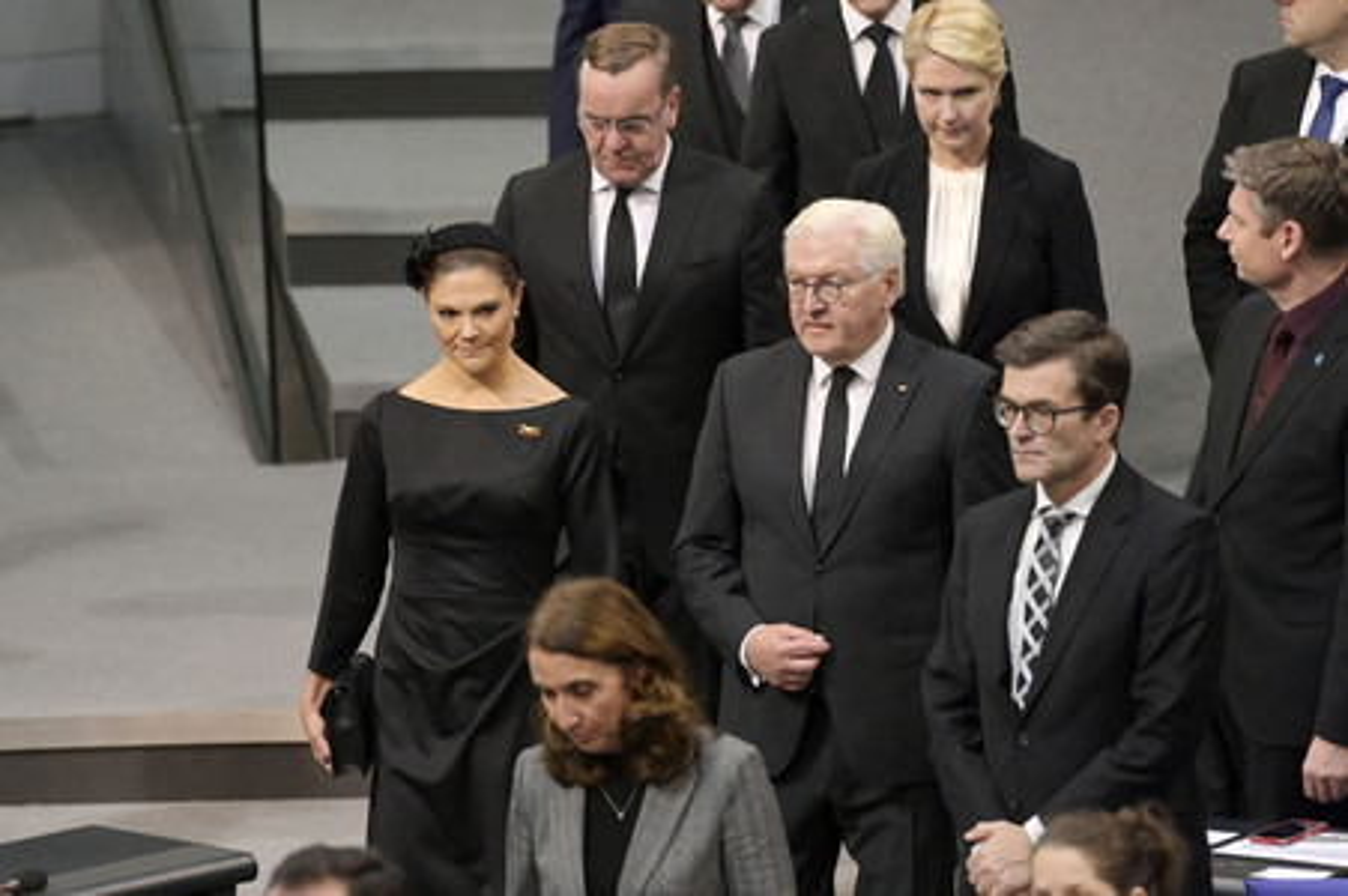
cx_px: 674
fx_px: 12347
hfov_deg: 6.2
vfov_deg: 4.2
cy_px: 448
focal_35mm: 330
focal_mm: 330
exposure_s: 1/400
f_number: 5.6
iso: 10000
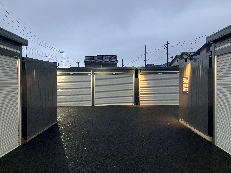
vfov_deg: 49.7
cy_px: 86
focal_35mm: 28
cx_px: 116
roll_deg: -0.3
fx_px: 187
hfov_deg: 63.4
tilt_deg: -0.9
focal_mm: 3.99
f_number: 1.8
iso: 320
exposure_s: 1/50
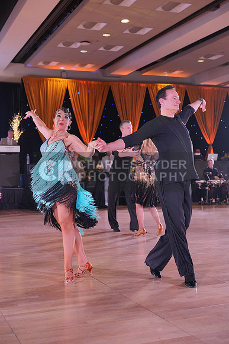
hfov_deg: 27.0
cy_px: 172
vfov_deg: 39.6
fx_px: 477
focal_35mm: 50
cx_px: 114
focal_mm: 50
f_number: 4
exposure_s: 1/400
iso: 2500
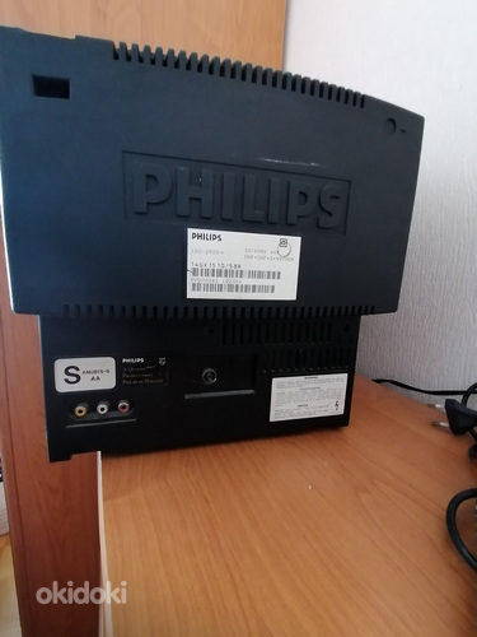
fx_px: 312
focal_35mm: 17
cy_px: 318
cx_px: 238
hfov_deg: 74.7
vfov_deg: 91.0
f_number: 2.4
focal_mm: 2.7
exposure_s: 1/20
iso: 640
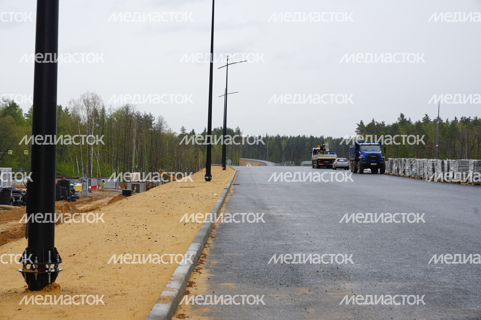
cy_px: 160
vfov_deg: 19.5
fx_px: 935
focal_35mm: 70
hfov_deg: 28.8
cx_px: 240
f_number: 7.1
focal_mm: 70
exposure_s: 1/1600
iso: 1000
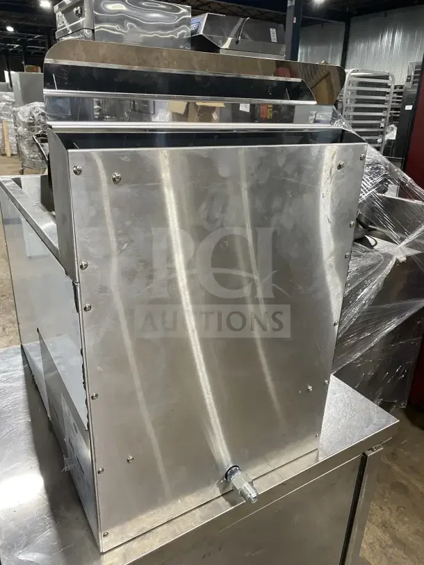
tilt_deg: -21.5
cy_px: 282
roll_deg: -2.6
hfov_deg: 53.1
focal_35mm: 26
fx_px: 425
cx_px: 212
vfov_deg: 67.3
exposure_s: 1/60
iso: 250
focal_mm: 4.25
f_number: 1.8
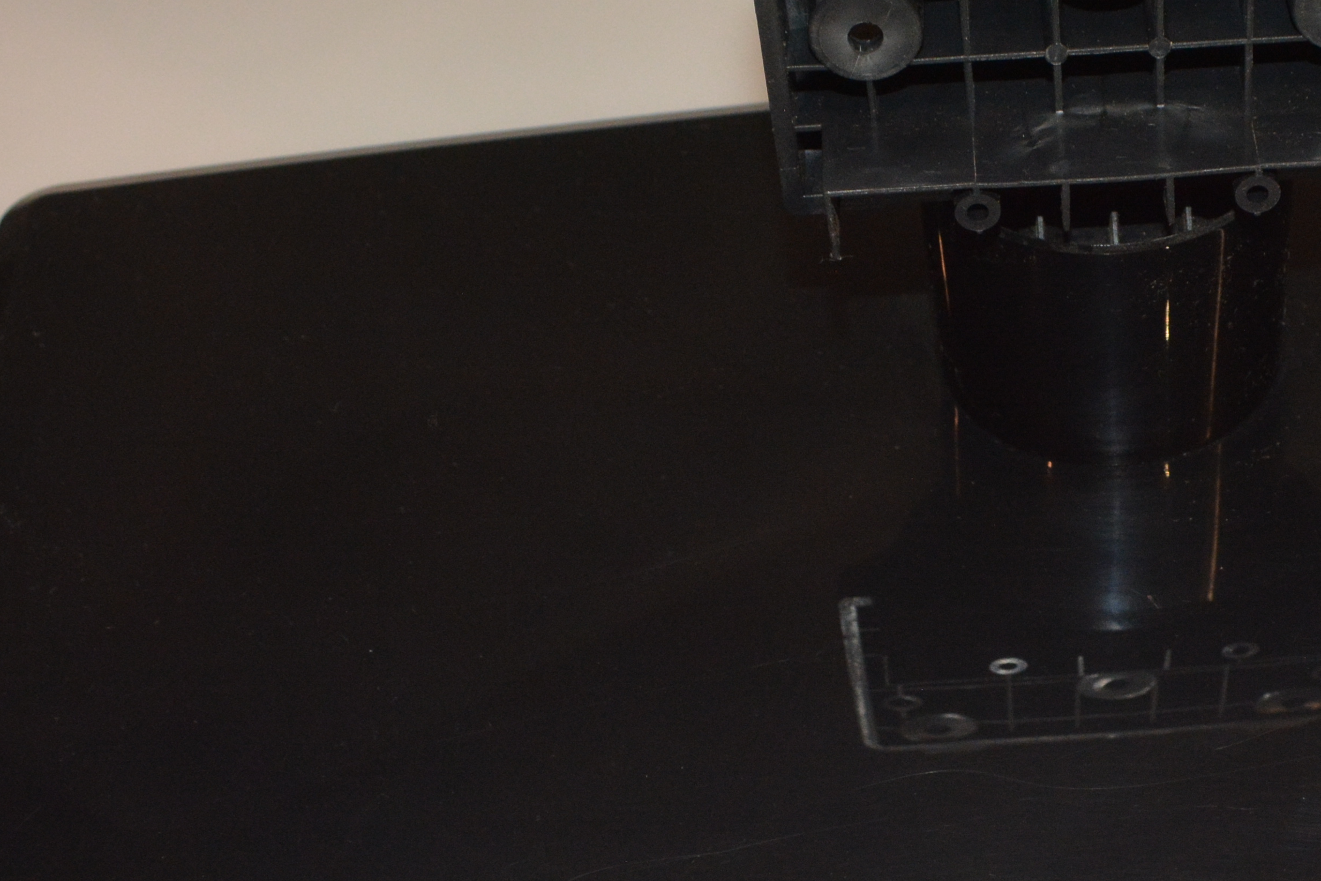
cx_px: 1081
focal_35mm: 73
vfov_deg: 18.5
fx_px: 2678
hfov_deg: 27.1
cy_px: 686
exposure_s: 1/200
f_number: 8
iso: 1000
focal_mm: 20
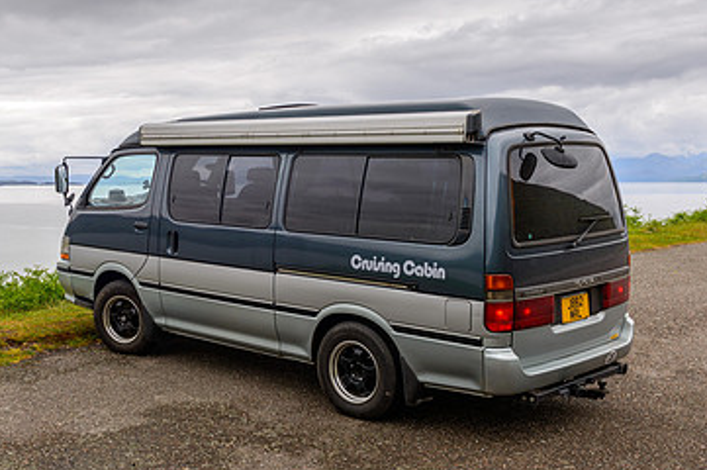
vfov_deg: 28.0
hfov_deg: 40.2
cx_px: 192
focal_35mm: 48
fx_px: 942
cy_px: 273
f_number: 7.1
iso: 100
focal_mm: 28
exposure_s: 1/200
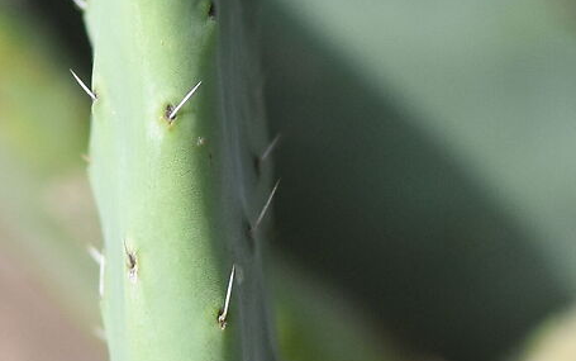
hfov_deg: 3.1
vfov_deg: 1.9
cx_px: 222
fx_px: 10755
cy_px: -187
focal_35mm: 685
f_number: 2.8
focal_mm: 85
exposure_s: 1/8000
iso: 1000
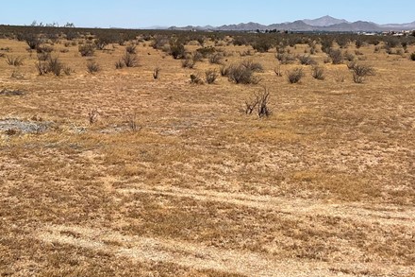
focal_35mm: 63
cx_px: 175
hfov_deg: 31.8
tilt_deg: -5.2
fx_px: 726
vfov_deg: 21.4
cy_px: 76
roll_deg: -1.5
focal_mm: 5.7
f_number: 1.5
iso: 50
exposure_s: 1/8000
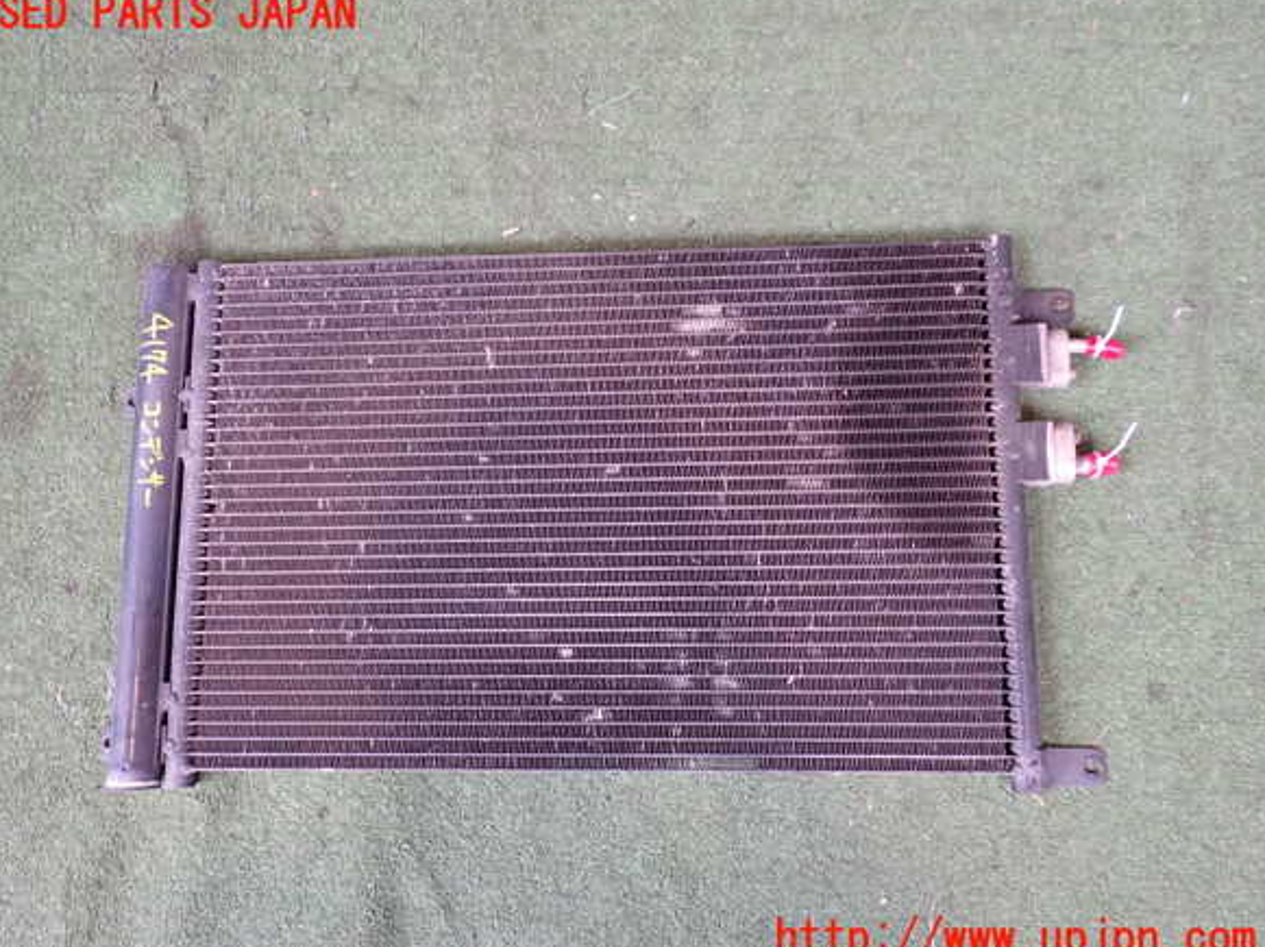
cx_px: 614
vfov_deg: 45.4
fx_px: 1132
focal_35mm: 31
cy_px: 477
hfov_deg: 58.4
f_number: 2.3
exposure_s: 1/40
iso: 200
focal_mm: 5.4
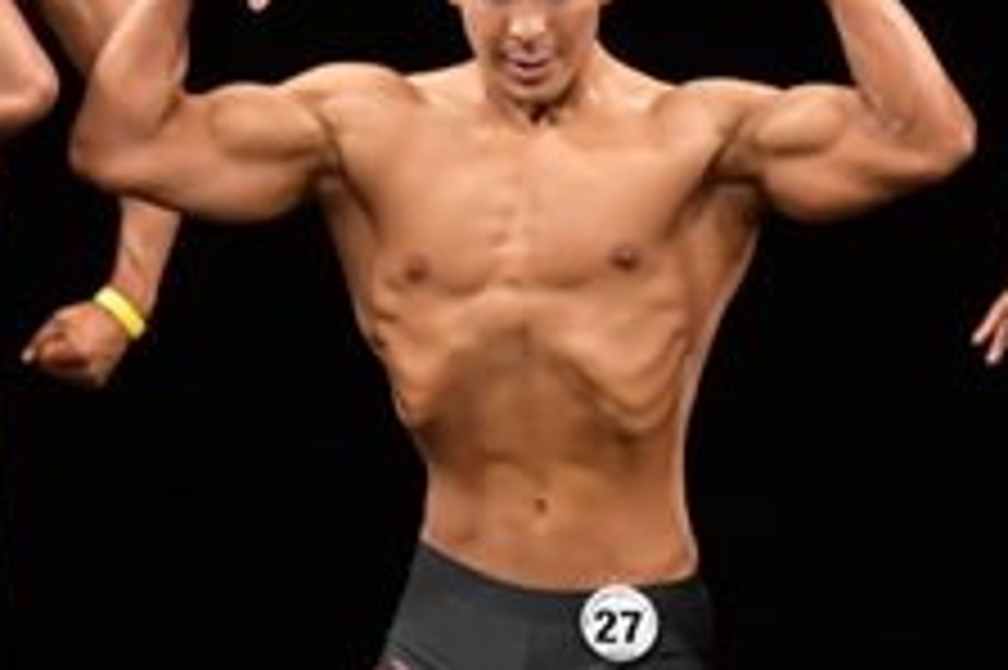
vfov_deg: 1.7
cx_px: 646
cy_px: 688
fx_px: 23250
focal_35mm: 831
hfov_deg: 2.5
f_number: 5.6
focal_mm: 160
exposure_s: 1/400
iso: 3200
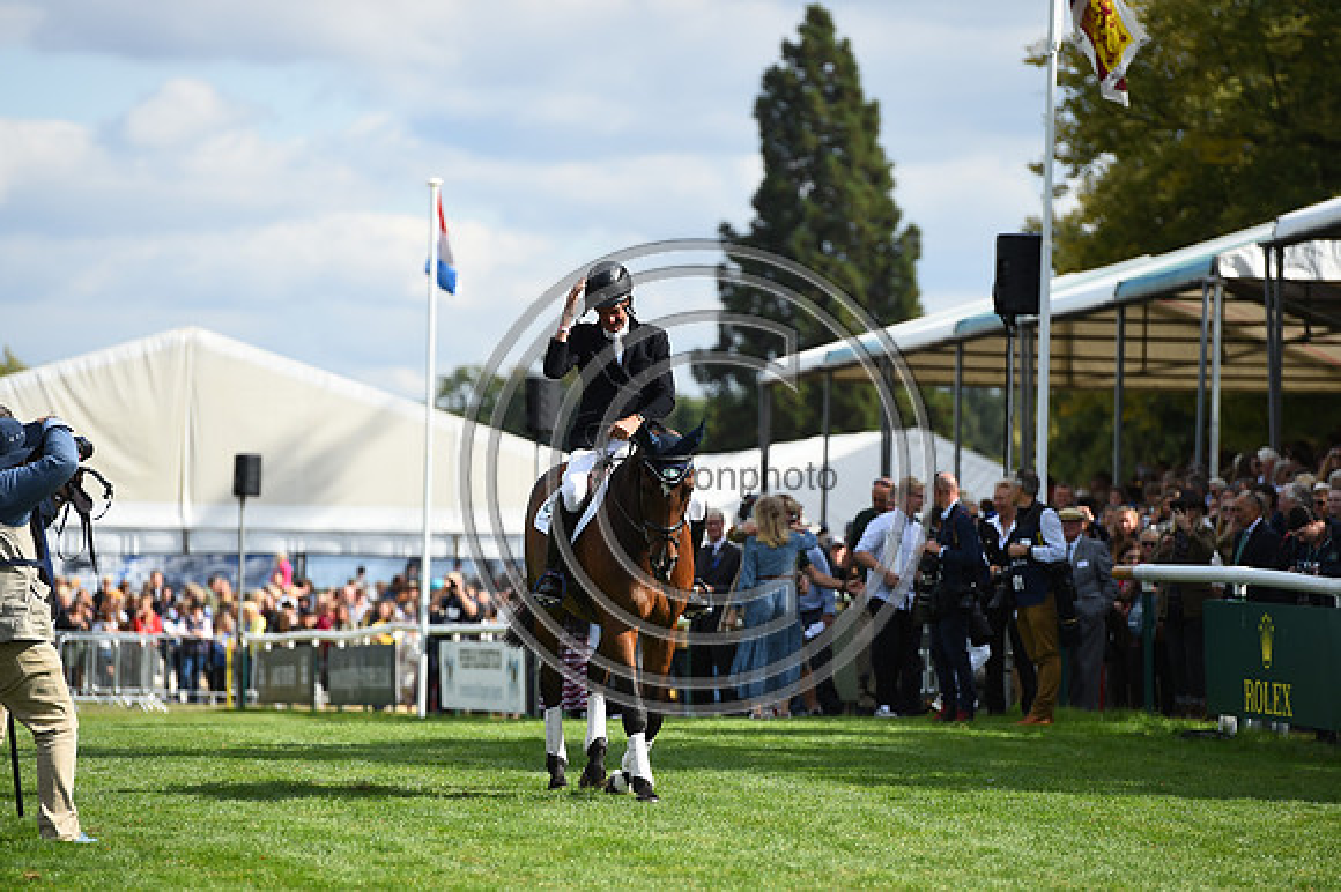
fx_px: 7445
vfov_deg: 6.9
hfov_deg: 10.3
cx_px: 670
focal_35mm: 200
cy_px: 446
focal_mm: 200
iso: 220
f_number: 4.5
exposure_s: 1/1600
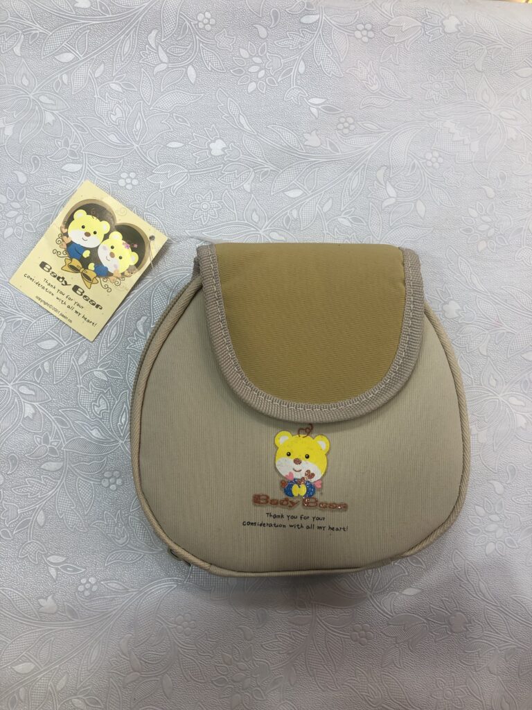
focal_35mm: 28
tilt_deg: -82.6
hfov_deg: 49.7
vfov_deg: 63.4
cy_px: 355
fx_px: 574
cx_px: 266
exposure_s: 1/106
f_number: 1.8
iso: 20
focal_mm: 4
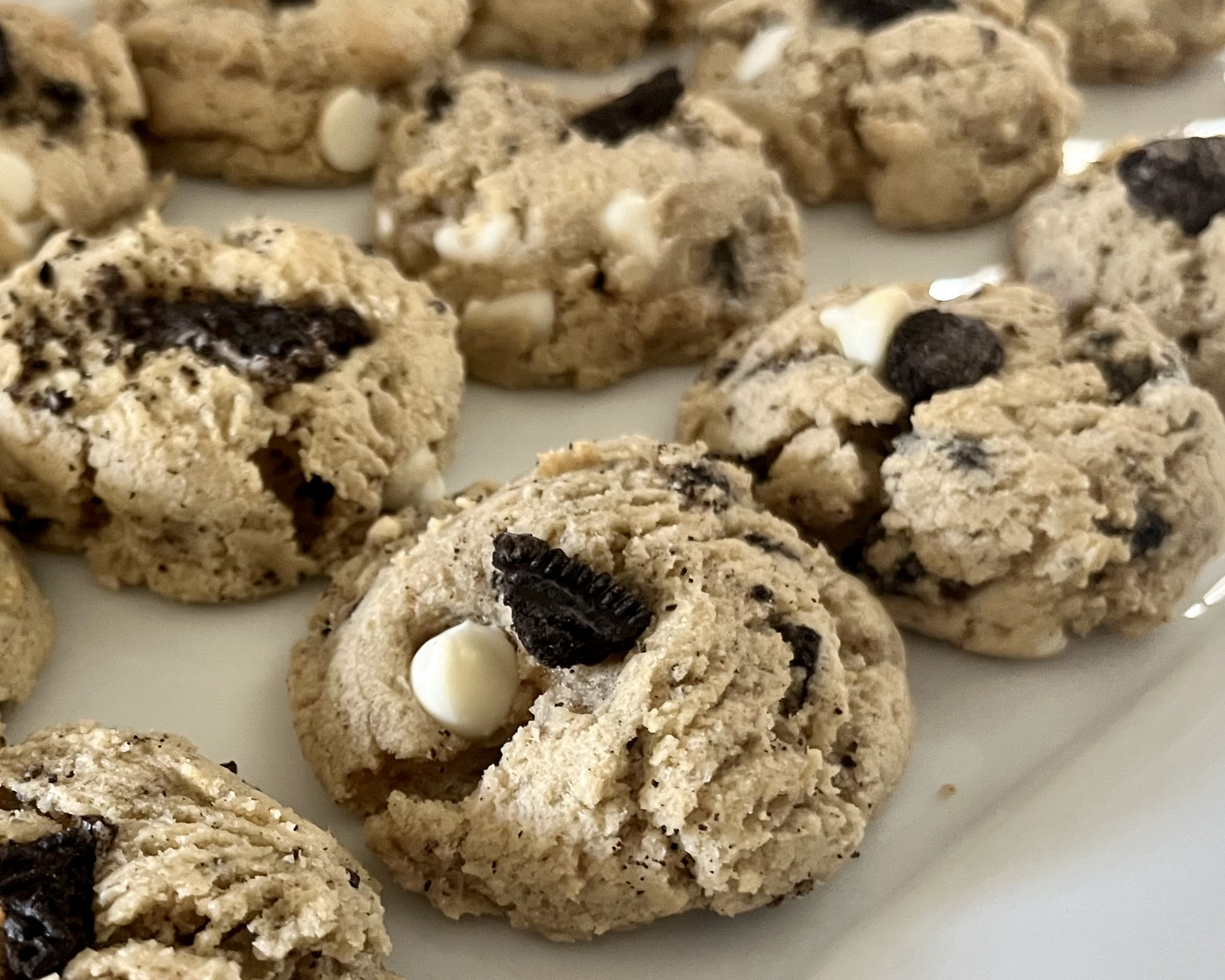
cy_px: 611
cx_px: 373
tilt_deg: -46.1
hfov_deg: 41.3
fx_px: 1595
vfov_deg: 34.0
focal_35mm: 44
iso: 500
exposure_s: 1/60
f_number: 1.6
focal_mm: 5.1
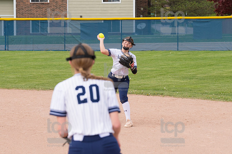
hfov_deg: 11.0
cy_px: 77
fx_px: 1204
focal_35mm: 187
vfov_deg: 7.3
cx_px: 116
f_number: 5.6
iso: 400
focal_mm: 125
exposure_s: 1/1600
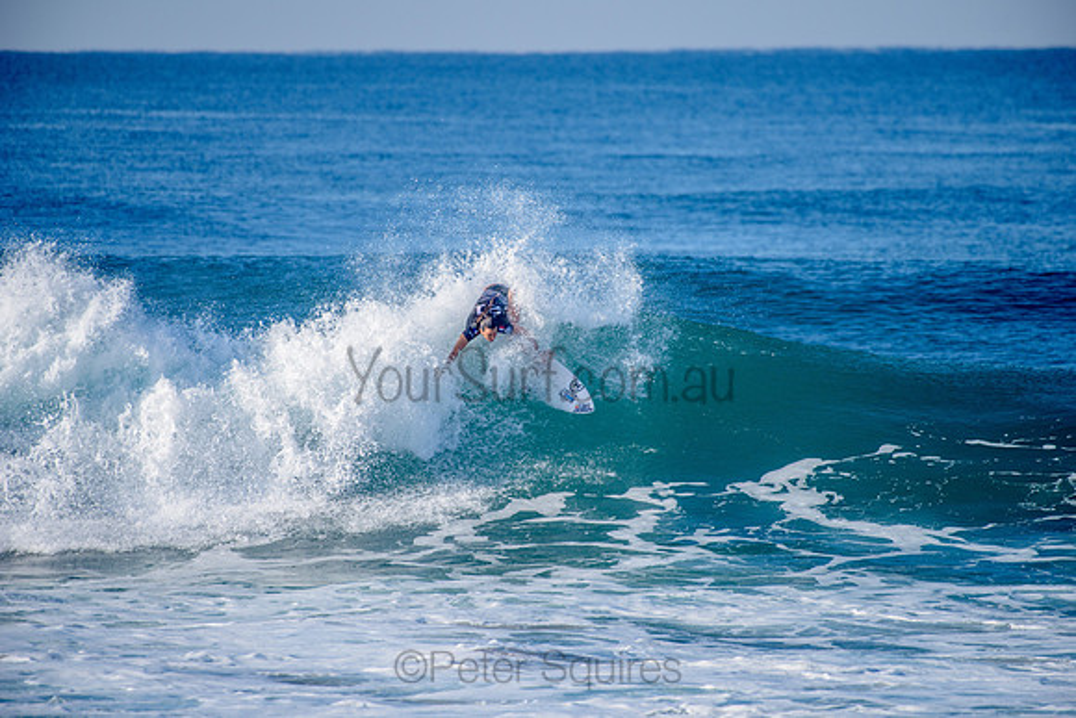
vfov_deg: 2.8
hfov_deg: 4.1
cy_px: 359
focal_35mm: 500
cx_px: 538
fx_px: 14947
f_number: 5.6
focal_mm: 500
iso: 180
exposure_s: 1/1600
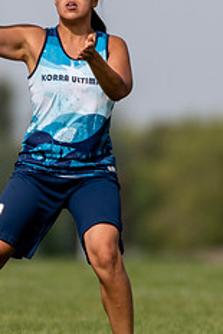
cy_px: 87
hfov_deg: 0.8
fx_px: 16875
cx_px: 2
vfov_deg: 1.1
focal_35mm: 1819
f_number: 4
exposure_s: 1/1600
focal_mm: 400
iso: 100
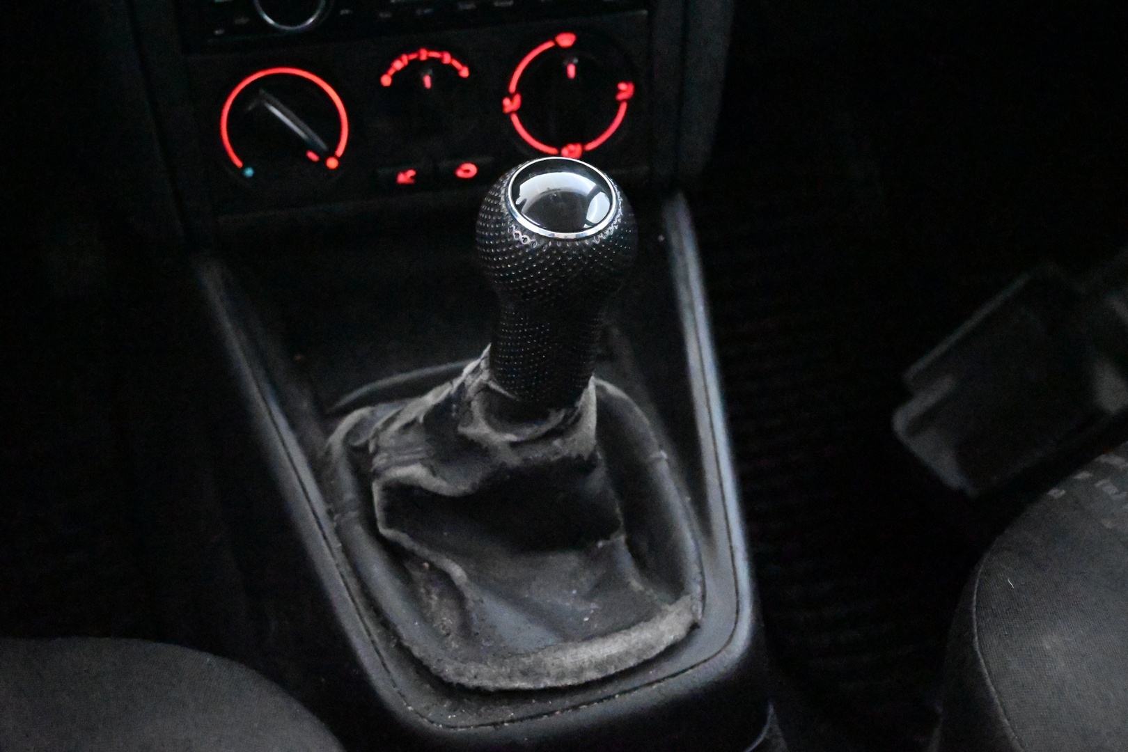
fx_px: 1433
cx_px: 564
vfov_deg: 29.4
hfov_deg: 43.0
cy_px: 376
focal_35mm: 46
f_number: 4.8
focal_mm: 30.5
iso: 45600
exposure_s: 1/50
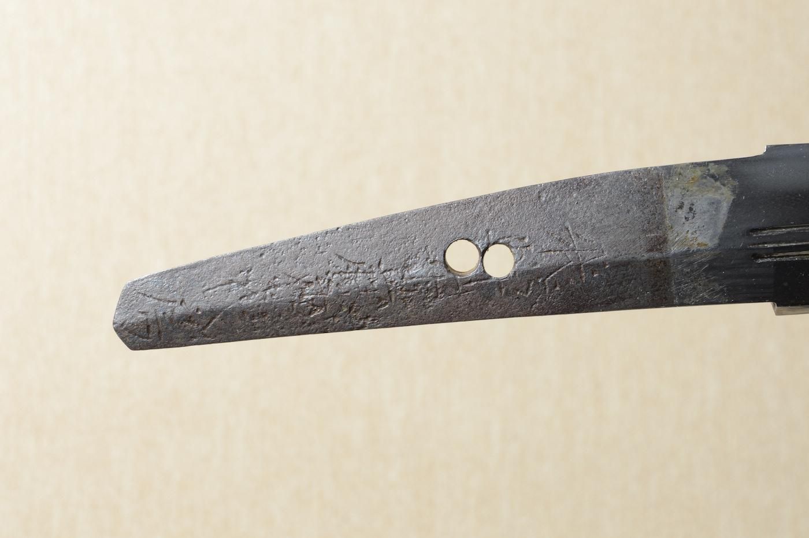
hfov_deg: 19.5
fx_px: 2358
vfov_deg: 13.0
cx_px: 404
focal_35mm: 105
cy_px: 269
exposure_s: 1/2
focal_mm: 70
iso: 400
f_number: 11
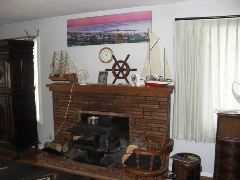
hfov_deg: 51.3
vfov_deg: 39.7
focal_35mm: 36
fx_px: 250
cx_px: 119
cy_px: 92
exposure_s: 1/45
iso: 200
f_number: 3.2
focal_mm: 6.3
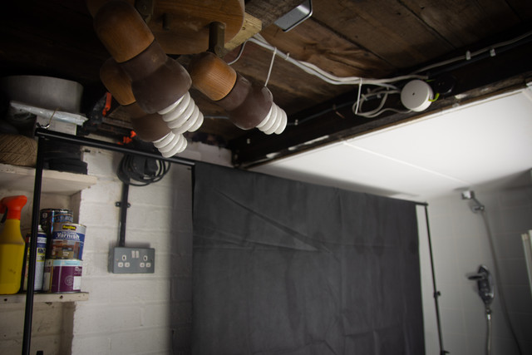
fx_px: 377
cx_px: 266
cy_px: 178
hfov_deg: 70.4
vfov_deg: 50.4
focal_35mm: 26
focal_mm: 17
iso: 200
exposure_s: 1/40
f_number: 2.8
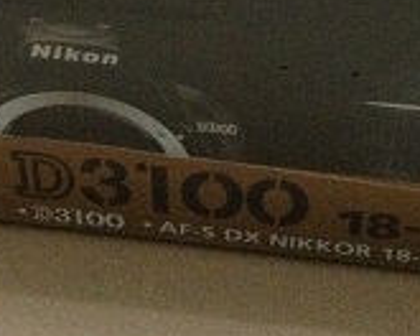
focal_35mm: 135
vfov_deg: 11.0
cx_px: 141
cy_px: -150
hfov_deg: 14.2
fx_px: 1678
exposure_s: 1/17
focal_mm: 4.28
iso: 400
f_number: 2.4
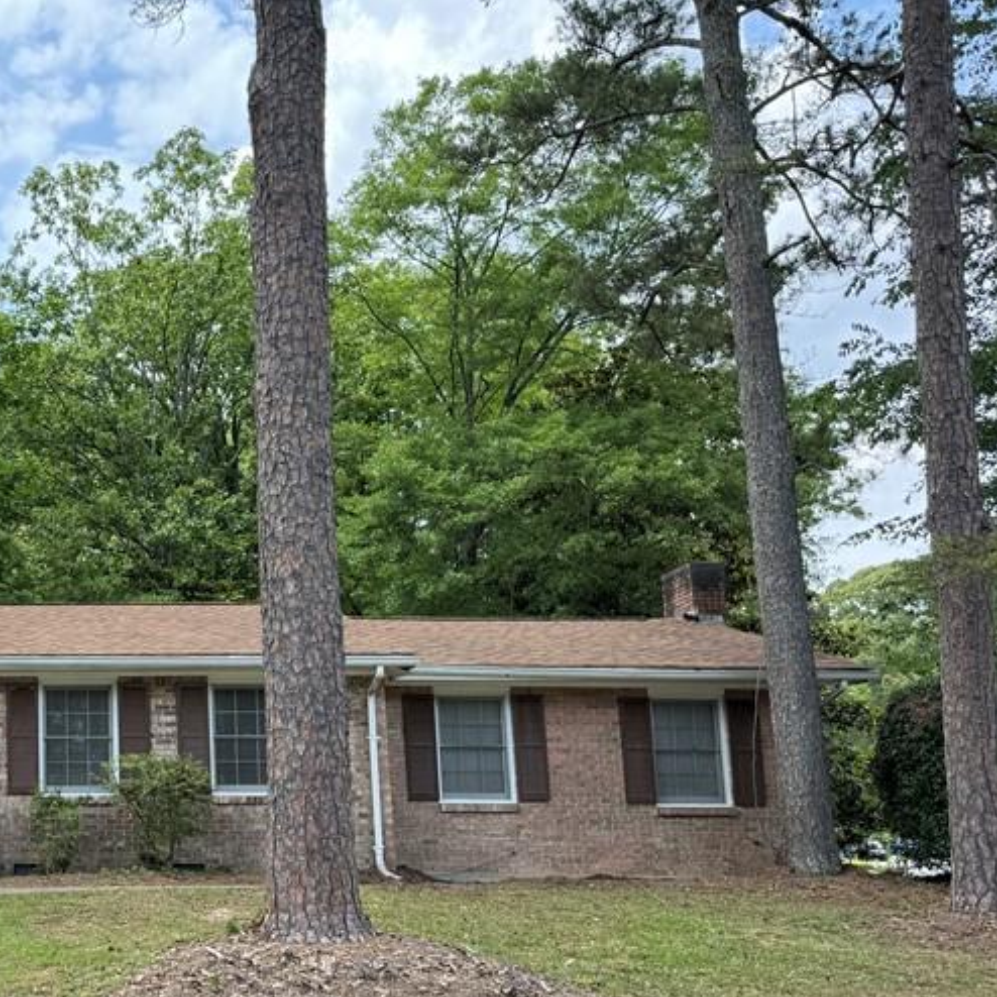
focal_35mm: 44
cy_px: 642
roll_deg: -0.4
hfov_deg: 34.6
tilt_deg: +9.7
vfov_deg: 38.0
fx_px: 1434
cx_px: -18
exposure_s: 1/832
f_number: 1.78
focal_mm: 6.76
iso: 80
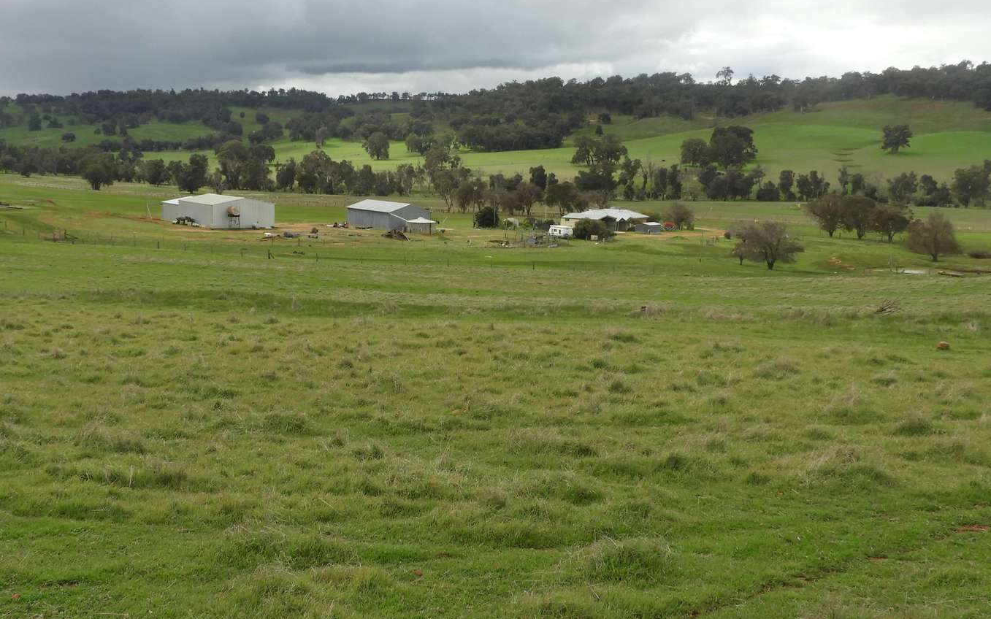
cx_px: 432
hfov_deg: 44.3
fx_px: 1215
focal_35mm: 45
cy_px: 277
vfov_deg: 28.6
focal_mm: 5.4
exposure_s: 1/640
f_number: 3.5
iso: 100
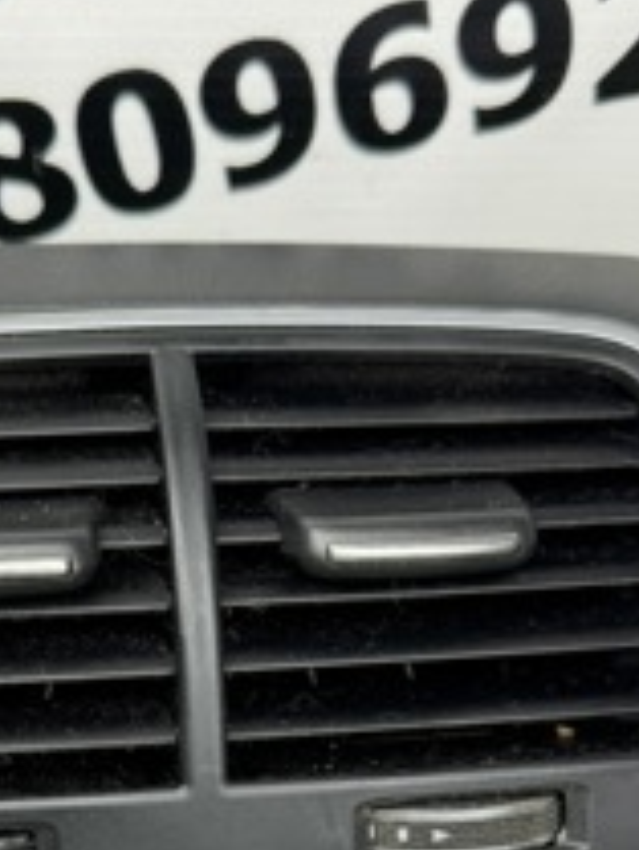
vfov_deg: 33.8
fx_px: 1352
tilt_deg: -45.6
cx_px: 171
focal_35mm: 55
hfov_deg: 26.3
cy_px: 691
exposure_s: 1/100
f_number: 1.78
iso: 125
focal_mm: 6.76
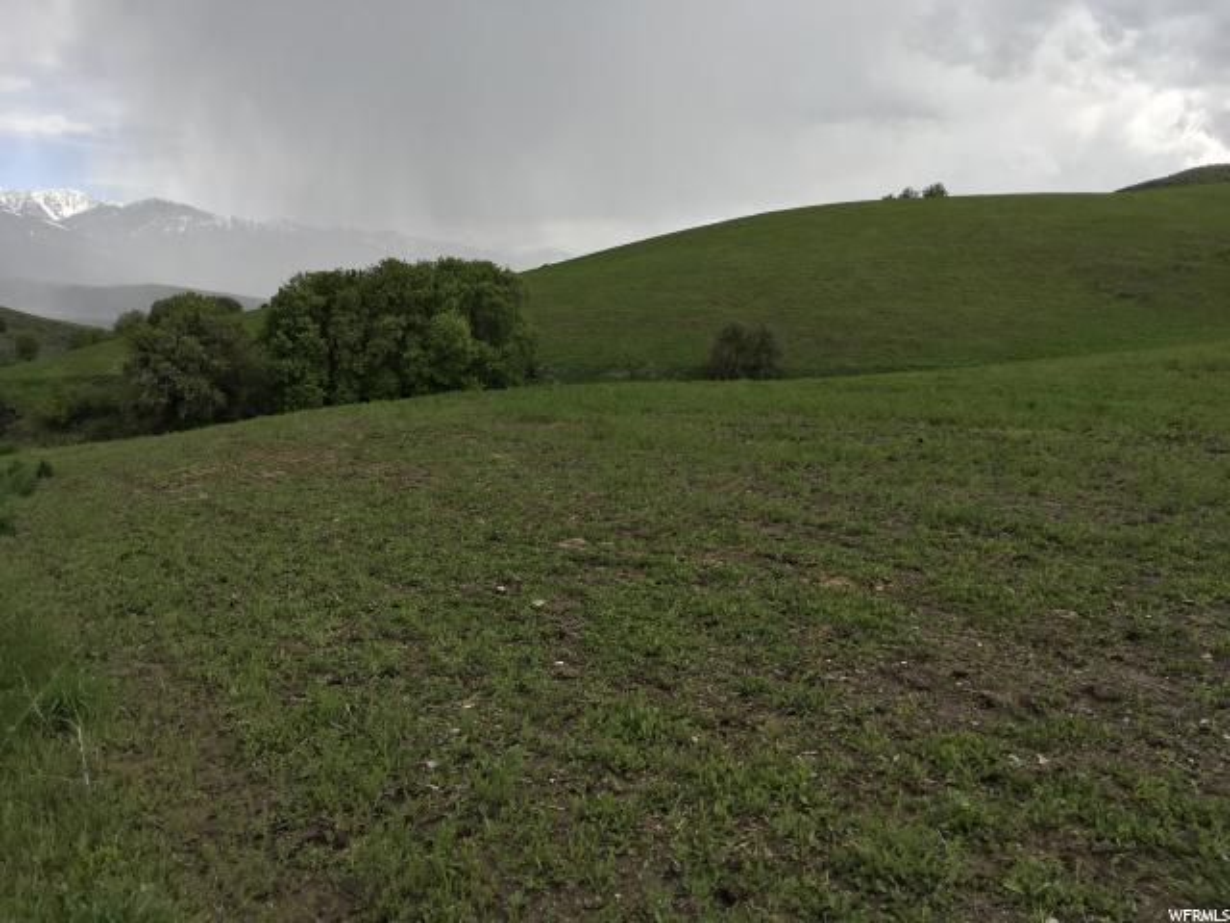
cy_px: 462
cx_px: 615
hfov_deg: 61.7
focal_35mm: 29
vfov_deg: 48.2
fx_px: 1030
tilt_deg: -7.1
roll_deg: -2.2
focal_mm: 4.15
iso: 25
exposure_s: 1/538
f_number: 2.2
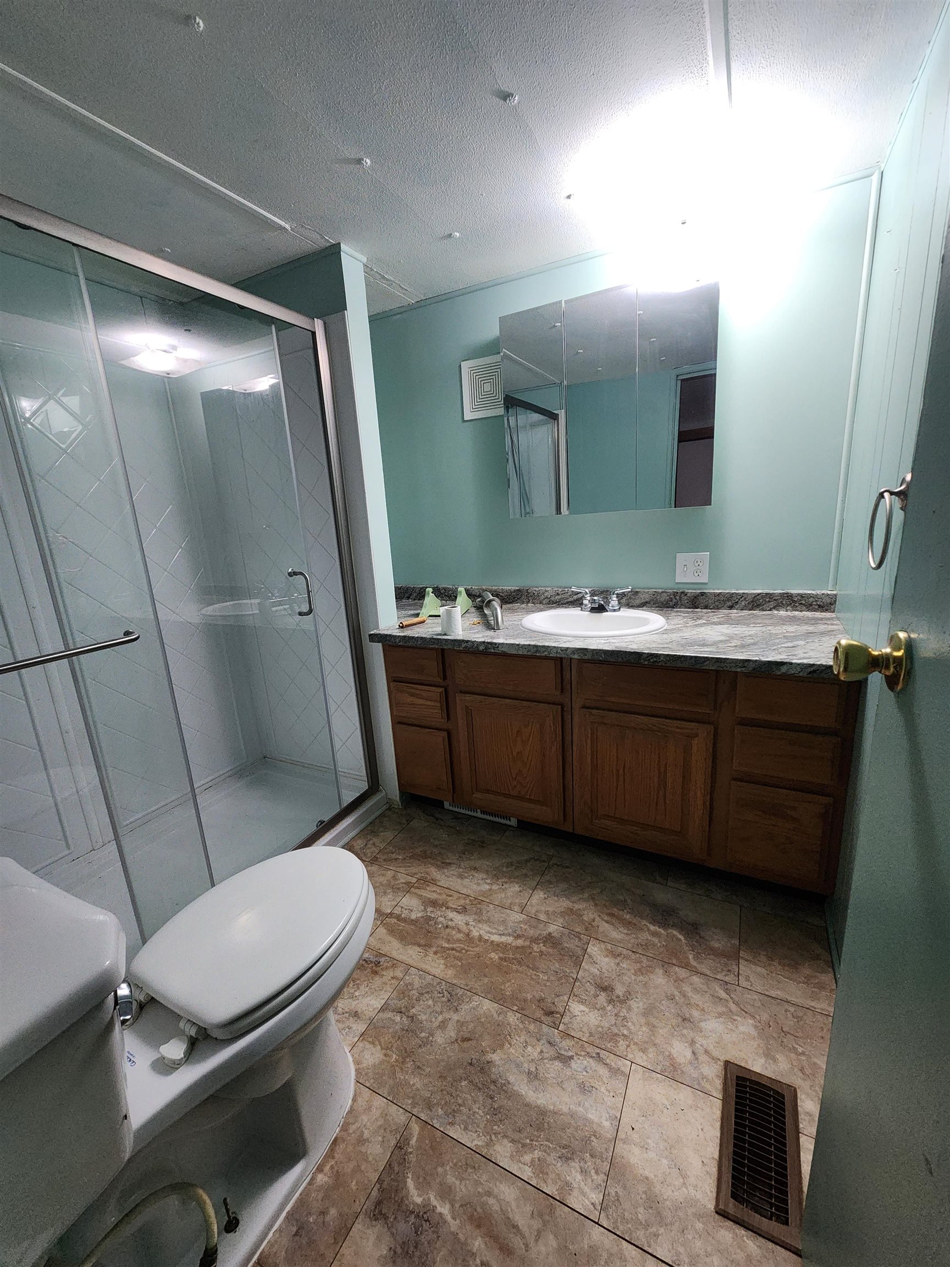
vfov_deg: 106.2
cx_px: 475
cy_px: 634
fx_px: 476
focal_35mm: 13
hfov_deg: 89.9
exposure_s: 1/60
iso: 400
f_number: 2.2
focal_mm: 2.2
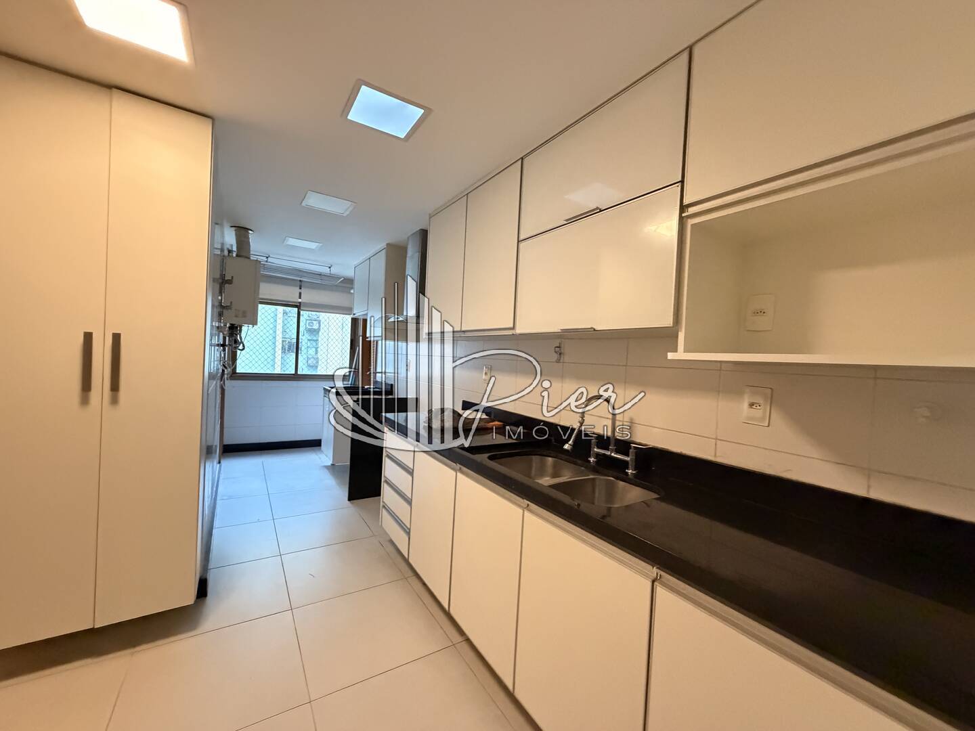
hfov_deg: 102.1
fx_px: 394
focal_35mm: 14
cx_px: 488
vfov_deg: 85.7
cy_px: 366
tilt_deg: -0.2
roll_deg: -2.0
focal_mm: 2.22
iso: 1250
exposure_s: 1/60
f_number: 2.2
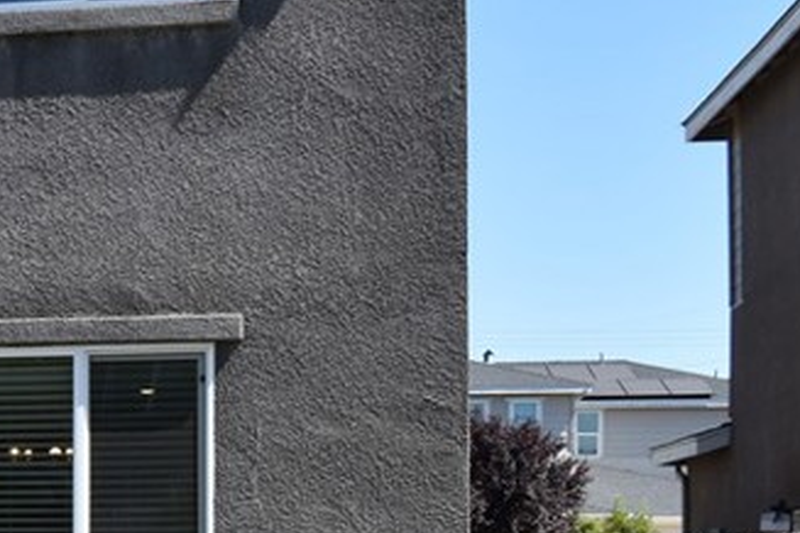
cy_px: 581
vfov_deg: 14.2
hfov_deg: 19.6
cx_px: -301
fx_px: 2089
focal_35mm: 94
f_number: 8
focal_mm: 20
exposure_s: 1/250
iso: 180
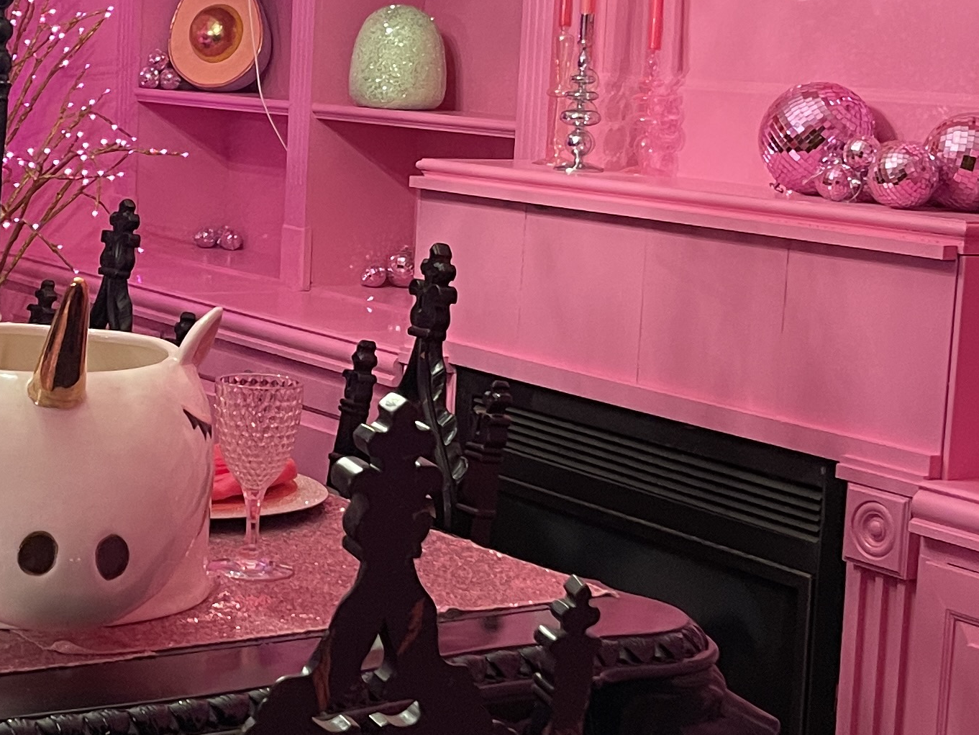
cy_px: 209
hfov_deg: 25.0
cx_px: 221
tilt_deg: -6.1
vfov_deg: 19.0
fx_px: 2178
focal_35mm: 77
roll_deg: -2.5
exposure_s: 1/60
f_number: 1.6
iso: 320
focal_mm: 5.1
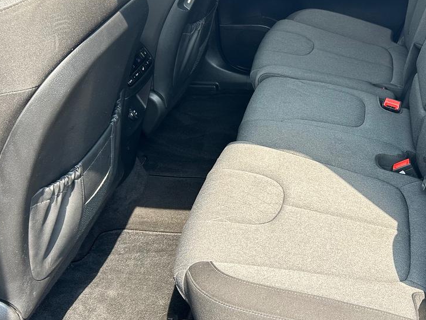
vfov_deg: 31.5
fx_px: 566
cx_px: 324
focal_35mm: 46
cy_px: 135
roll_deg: -0.6
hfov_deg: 40.0
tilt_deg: -32.1
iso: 50
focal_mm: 5.7
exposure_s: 1/371
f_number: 1.5
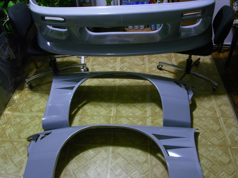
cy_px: 89
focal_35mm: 35
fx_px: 241
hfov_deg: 52.6
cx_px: 119
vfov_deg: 40.7
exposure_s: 1.02
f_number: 5
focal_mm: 8.9
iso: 200
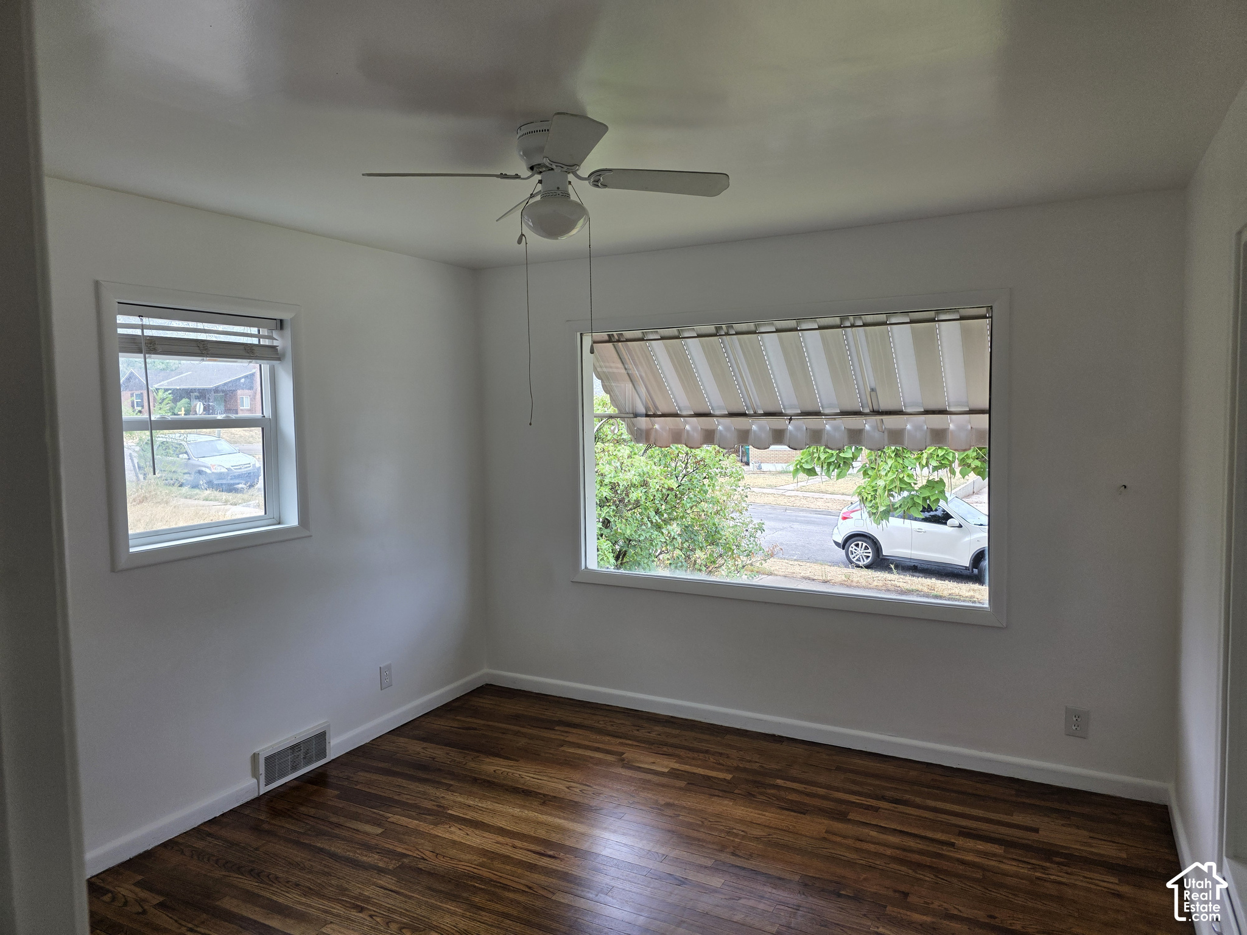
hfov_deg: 73.9
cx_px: 624
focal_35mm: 23
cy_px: 468
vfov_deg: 58.9
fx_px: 829
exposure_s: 1/180
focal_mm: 6.3
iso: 40
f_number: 1.7
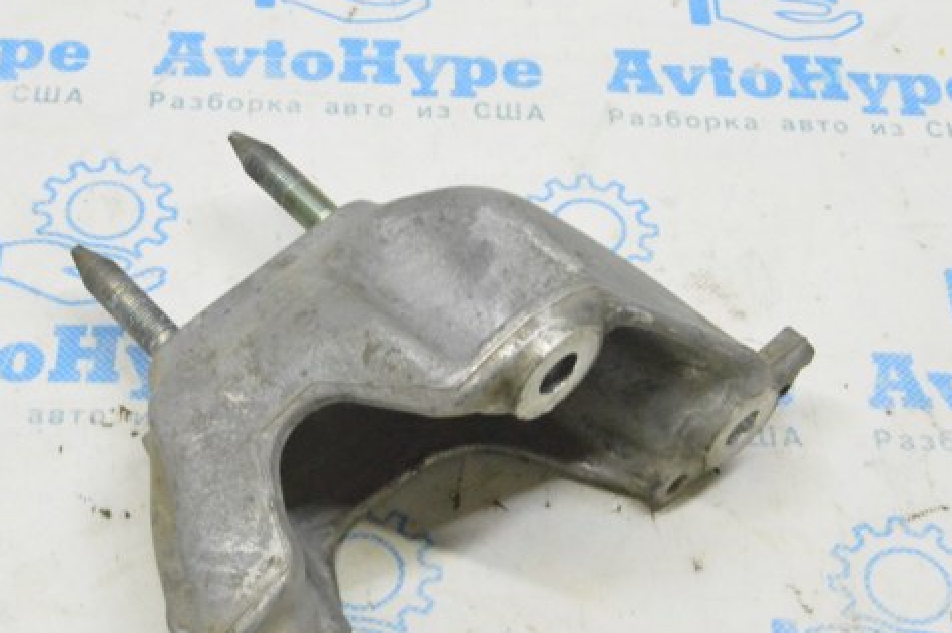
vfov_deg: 19.2
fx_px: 1868
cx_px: 401
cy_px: 307
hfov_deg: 28.6
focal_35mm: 71
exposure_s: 1/15
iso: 6400
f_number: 20
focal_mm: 35
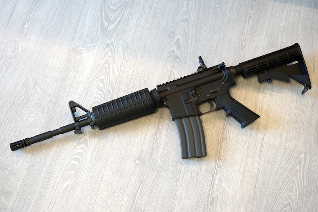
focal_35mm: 52
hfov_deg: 38.2
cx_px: 159
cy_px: 106
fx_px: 459
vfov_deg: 26.0
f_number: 2.8
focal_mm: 52
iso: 200
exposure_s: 1/10
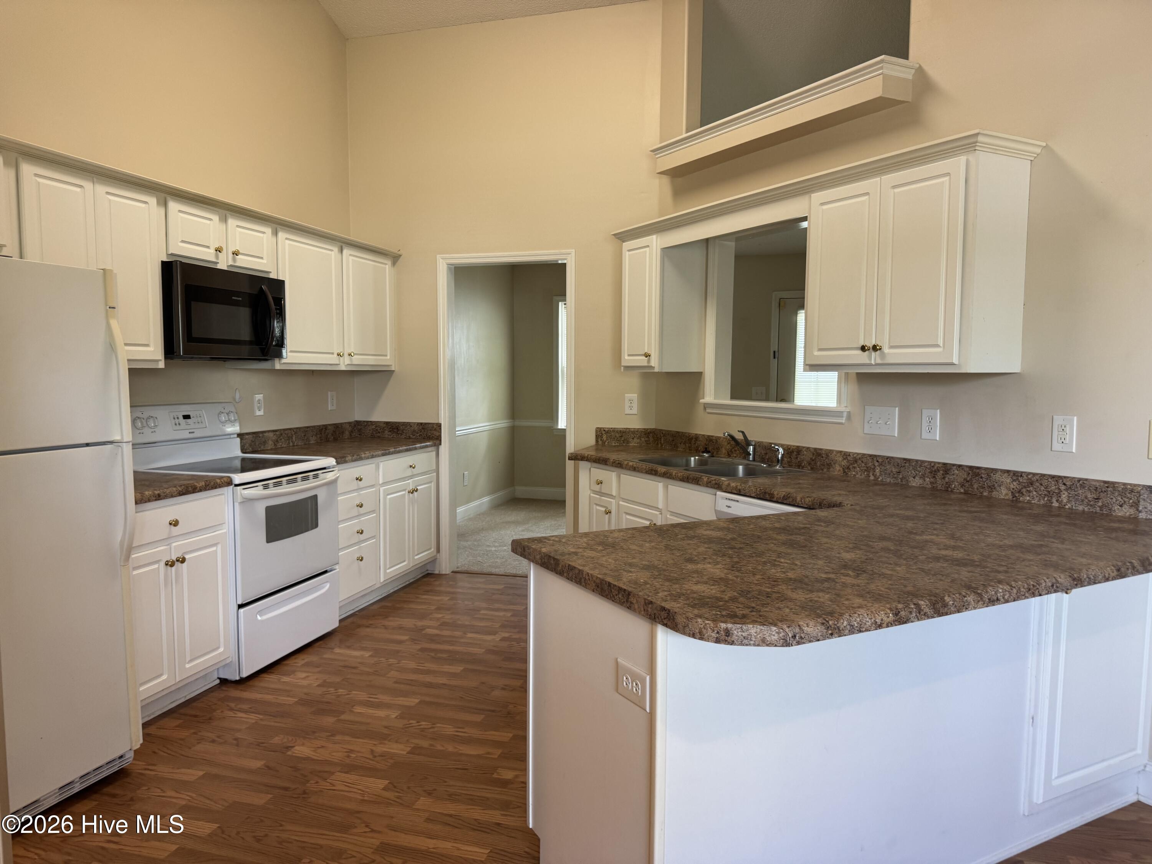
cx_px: 576
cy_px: 432
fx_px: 799
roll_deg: +0.1
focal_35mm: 24
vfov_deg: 56.8
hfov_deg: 71.6
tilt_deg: -5.6
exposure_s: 1/60
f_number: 1.78
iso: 125
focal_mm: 6.76
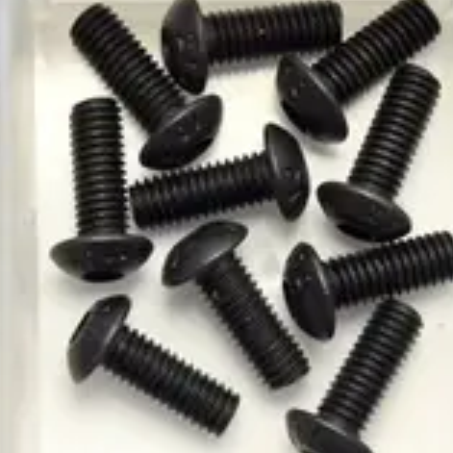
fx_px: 3363
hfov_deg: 7.7
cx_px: 242
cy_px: 522
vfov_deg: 7.6
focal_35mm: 227
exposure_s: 1/250
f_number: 8
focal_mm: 35
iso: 280
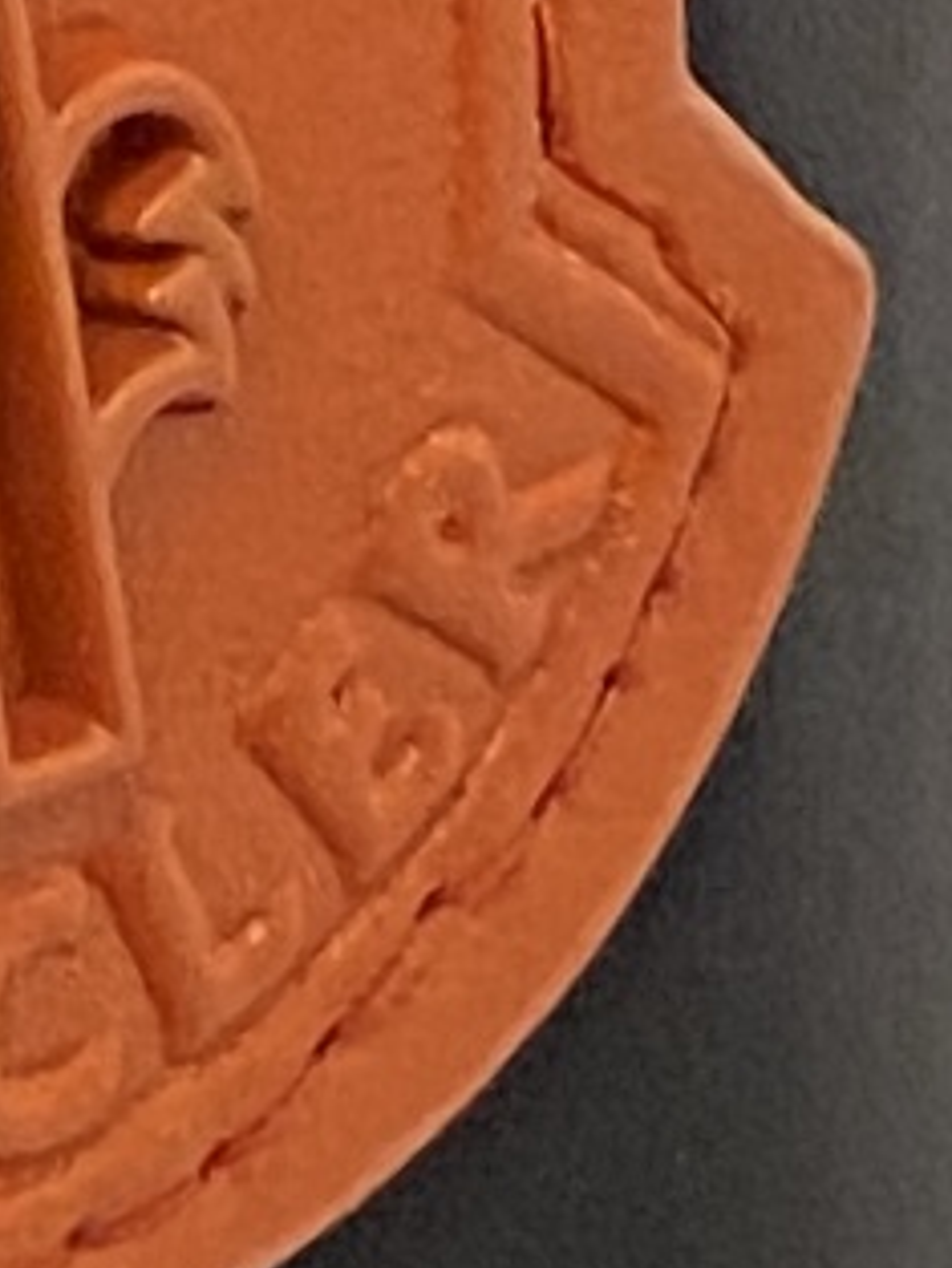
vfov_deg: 12.7
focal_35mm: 155
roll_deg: -3.8
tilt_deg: -24.2
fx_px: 5680
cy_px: 567
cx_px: -350
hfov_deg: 9.4
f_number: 1.8
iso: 125
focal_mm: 4.25
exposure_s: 1/94
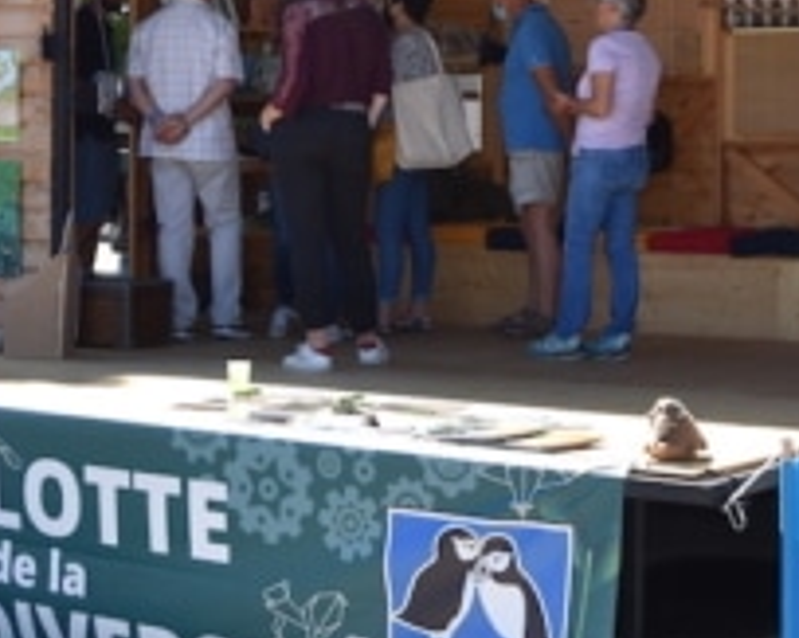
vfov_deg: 16.7
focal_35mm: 91
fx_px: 2151
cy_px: 98
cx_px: 490
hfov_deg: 21.0
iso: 100
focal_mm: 22
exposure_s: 1/200
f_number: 7.1
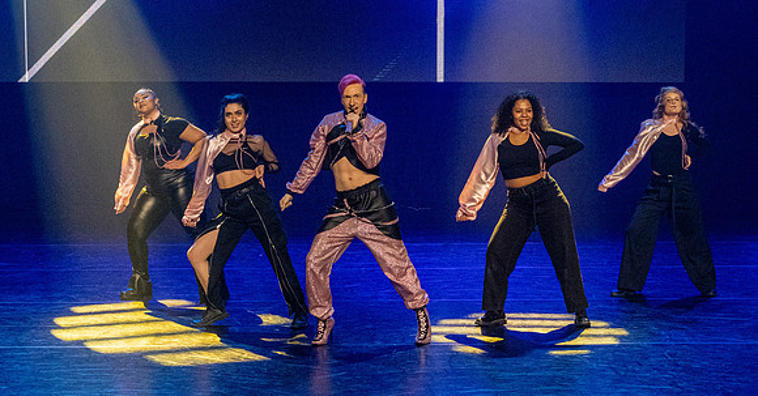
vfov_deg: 14.5
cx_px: 387
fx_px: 1556
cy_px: 233
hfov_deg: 27.4
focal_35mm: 79
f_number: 4
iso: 5000
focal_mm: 44
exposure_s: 1/200
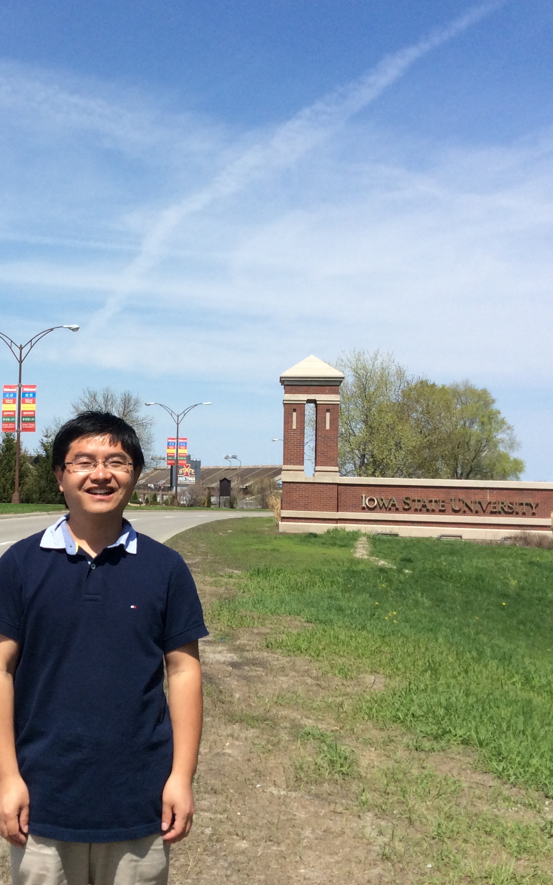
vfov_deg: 42.6
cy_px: 442
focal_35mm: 47
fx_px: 1133
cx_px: 91
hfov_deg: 26.8
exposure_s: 1/1972
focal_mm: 3.3
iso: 32
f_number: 2.4
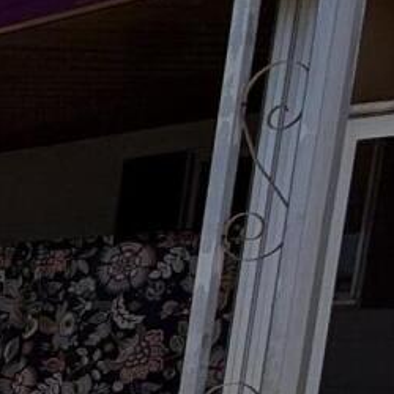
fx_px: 1275
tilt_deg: -9.9
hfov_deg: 12.2
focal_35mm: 99
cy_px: 588
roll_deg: -2.4
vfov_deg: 16.1
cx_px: -662
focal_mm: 2.22
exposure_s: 1/1848
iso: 50
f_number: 2.2
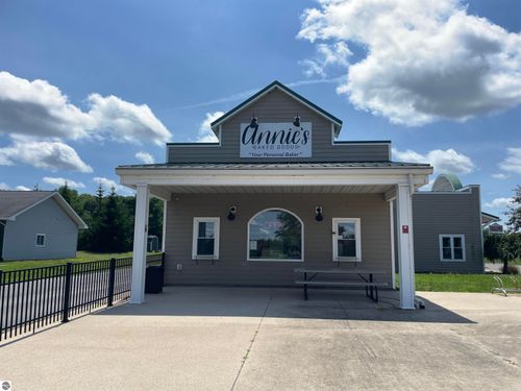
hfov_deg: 67.3
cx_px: 260
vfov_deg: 53.1
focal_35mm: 26
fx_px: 391
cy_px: 196
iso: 32
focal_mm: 4.2
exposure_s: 1/2353
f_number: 1.6
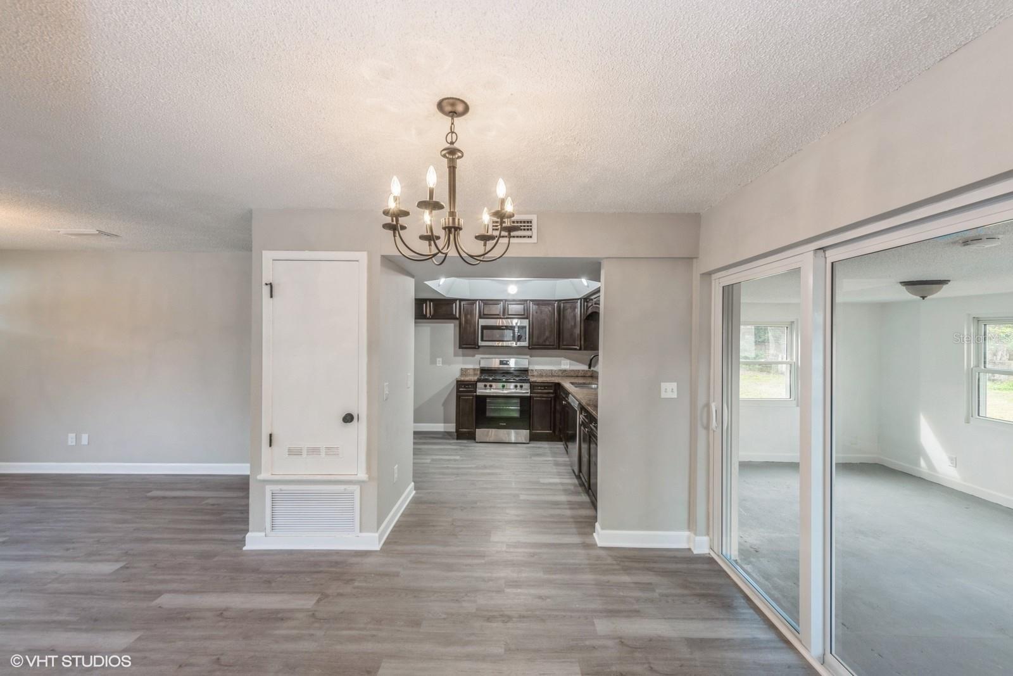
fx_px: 394
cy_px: 338
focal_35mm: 14
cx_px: 506
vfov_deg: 81.2
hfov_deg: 104.2
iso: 100
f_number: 8
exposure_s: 1/3
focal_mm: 14
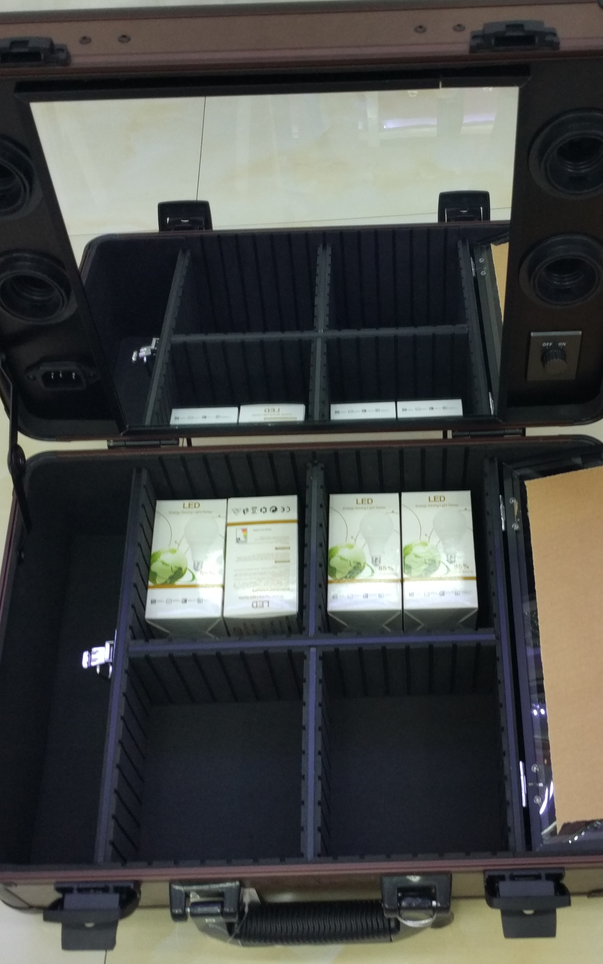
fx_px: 1130
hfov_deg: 29.7
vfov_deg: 46.2
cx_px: 392
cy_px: 476
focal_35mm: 43
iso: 260
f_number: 2
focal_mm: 4.12
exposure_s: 1/33
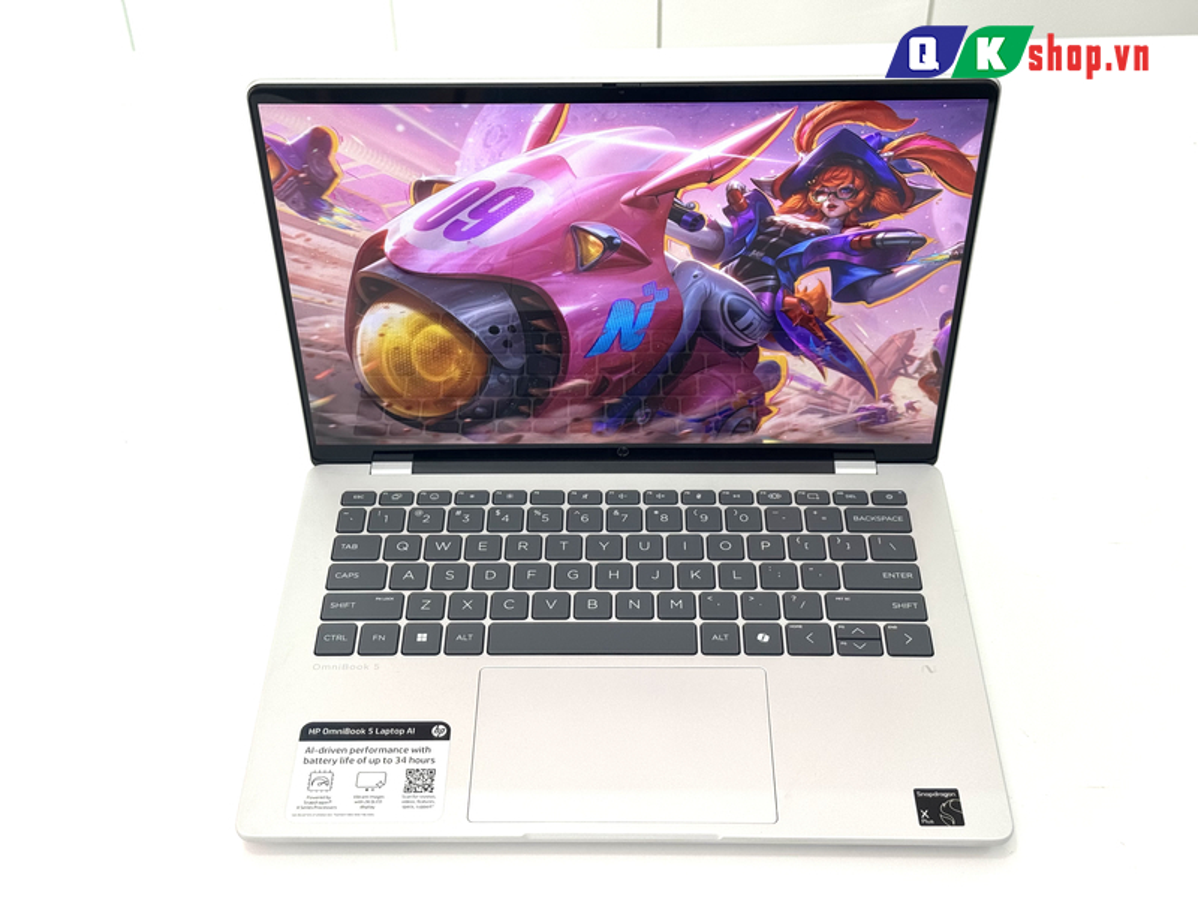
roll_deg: +2.6
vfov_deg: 30.3
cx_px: 599
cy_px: 450
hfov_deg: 39.7
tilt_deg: -43.0
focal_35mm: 48
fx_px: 1661
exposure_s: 1/201
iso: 64
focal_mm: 6.76
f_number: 1.78
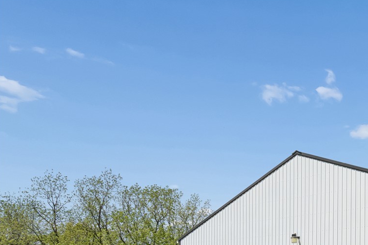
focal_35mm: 45
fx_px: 460
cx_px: 412
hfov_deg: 36.4
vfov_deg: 27.9
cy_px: 253
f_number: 8
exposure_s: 1/2000
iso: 400
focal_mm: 20
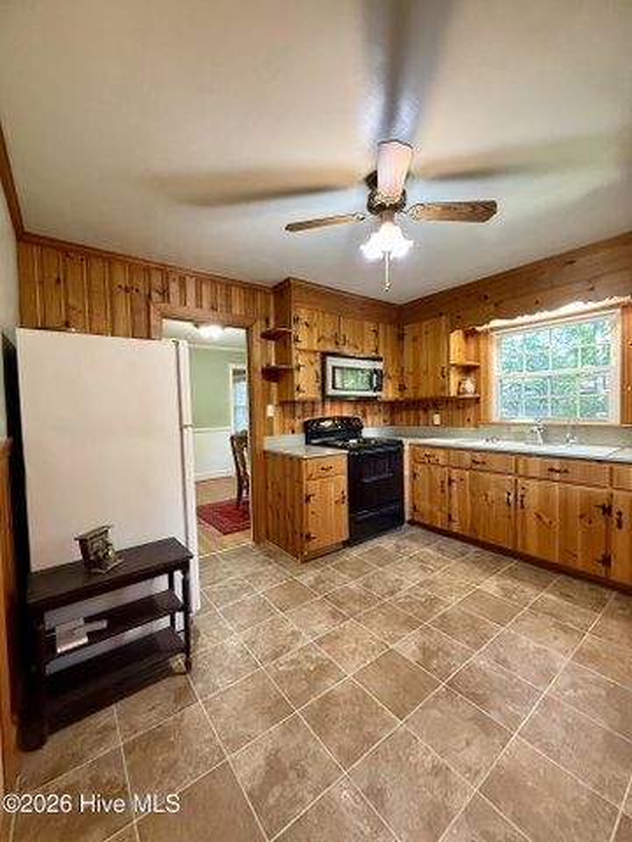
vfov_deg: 102.1
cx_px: 316
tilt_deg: -1.9
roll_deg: +0.9
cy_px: 421
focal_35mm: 14
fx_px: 341
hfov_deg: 85.7
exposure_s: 1/60
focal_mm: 2.22
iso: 640
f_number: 2.2
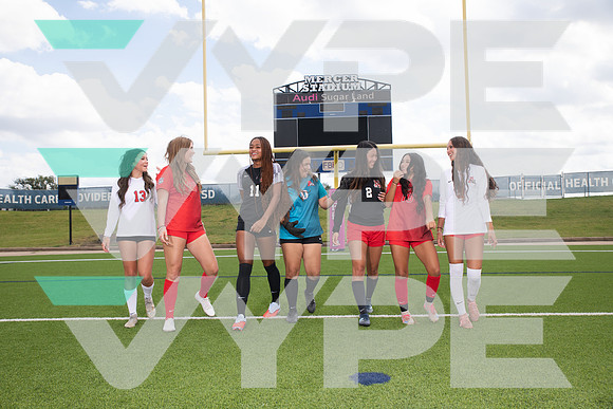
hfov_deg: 58.7
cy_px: 204
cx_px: 306
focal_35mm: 32
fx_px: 545
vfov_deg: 41.1
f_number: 7.1
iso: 125
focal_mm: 32
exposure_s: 1/320
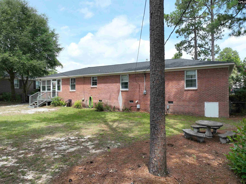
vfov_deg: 56.8
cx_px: 123
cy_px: 92
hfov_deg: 71.6
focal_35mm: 24
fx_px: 170
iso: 300
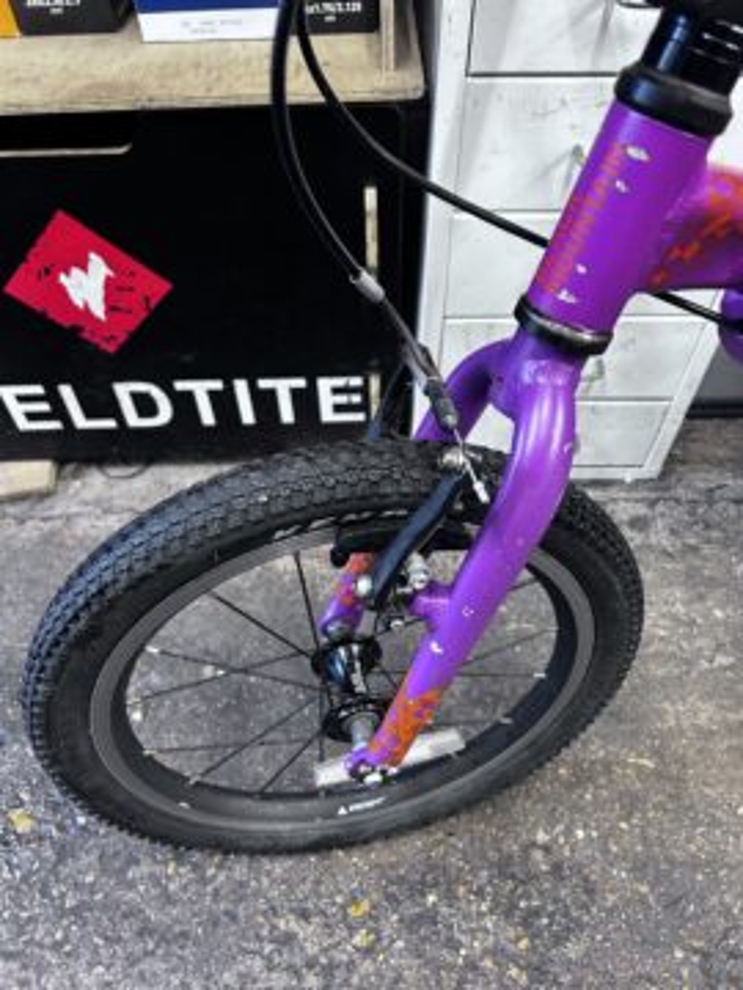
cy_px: 495
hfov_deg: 53.1
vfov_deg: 67.3
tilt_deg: -50.1
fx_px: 744
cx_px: 372
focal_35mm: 26
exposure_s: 1/60
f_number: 1.5
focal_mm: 5.7
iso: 160
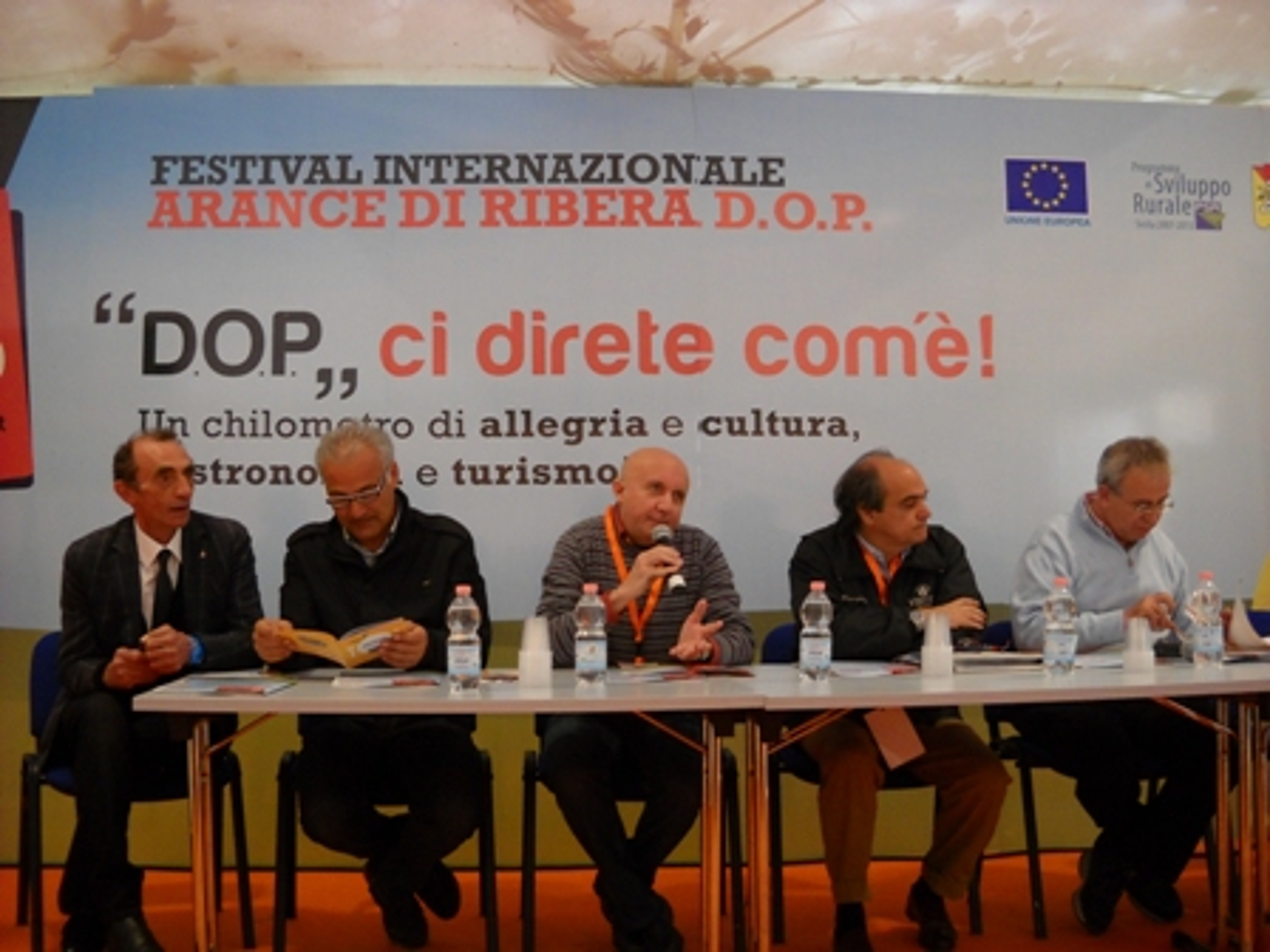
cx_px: 635
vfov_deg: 35.1
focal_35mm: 41
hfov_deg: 45.8
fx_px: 1504
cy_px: 476
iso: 248
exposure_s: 1/60
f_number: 3.1
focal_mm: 6.72
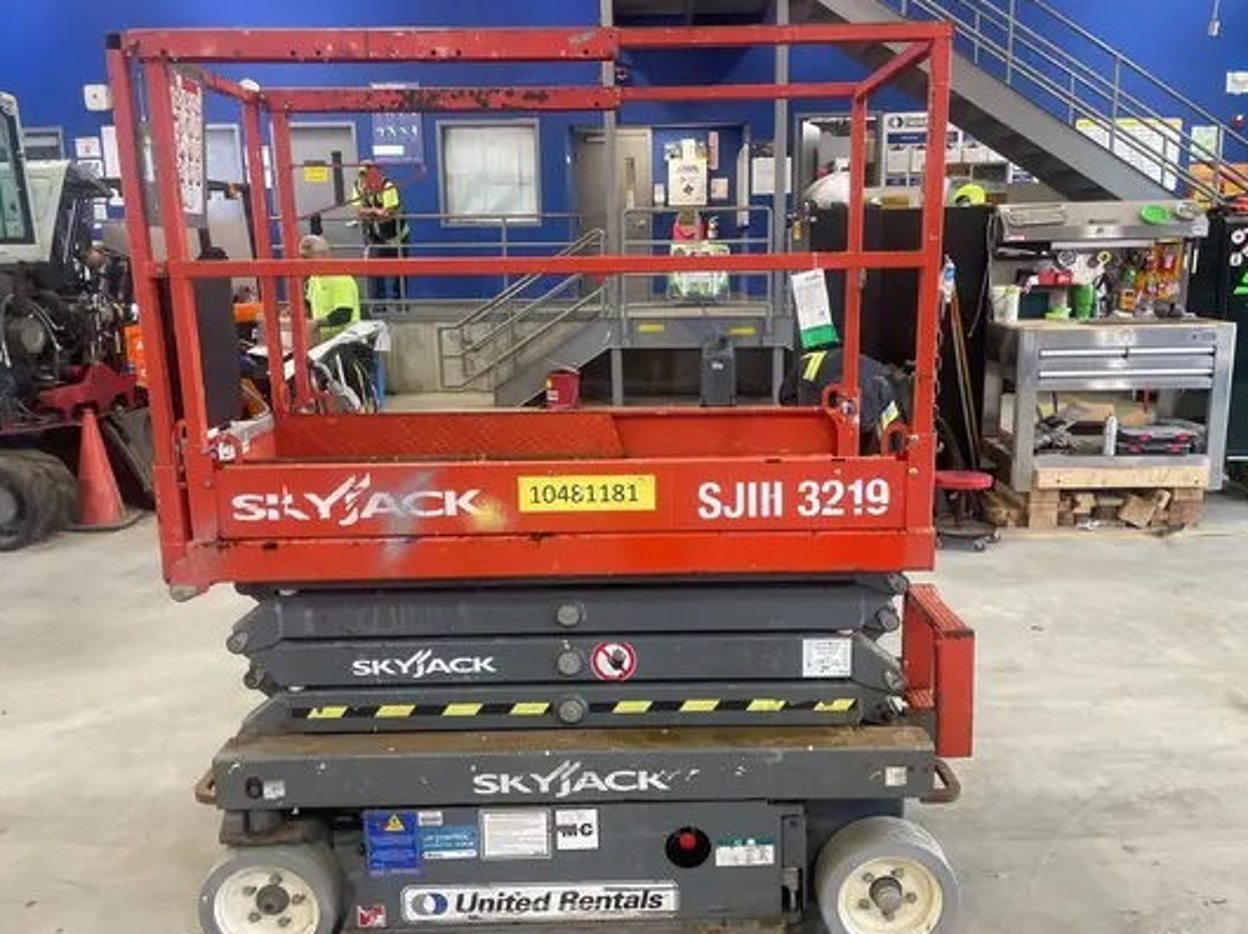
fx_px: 973
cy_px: 469
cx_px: 631
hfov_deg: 65.3
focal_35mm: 27
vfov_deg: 51.3
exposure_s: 1/104
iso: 125
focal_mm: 4.2
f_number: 1.6
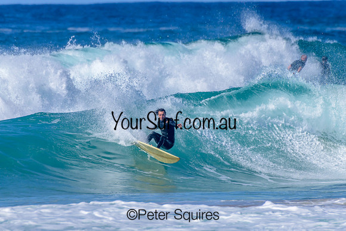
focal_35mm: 1000
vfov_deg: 1.4
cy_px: 116
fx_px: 9613
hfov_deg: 2.1
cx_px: 173
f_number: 11
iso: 640
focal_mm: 1000
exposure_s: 1/2000
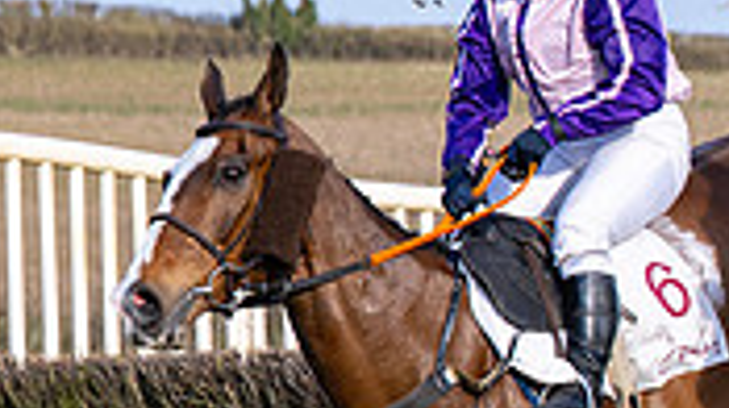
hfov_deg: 5.7
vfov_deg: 3.2
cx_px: 1144
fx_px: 7280
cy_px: 195
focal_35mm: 377
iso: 250
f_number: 4
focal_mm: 70
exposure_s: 1/1600
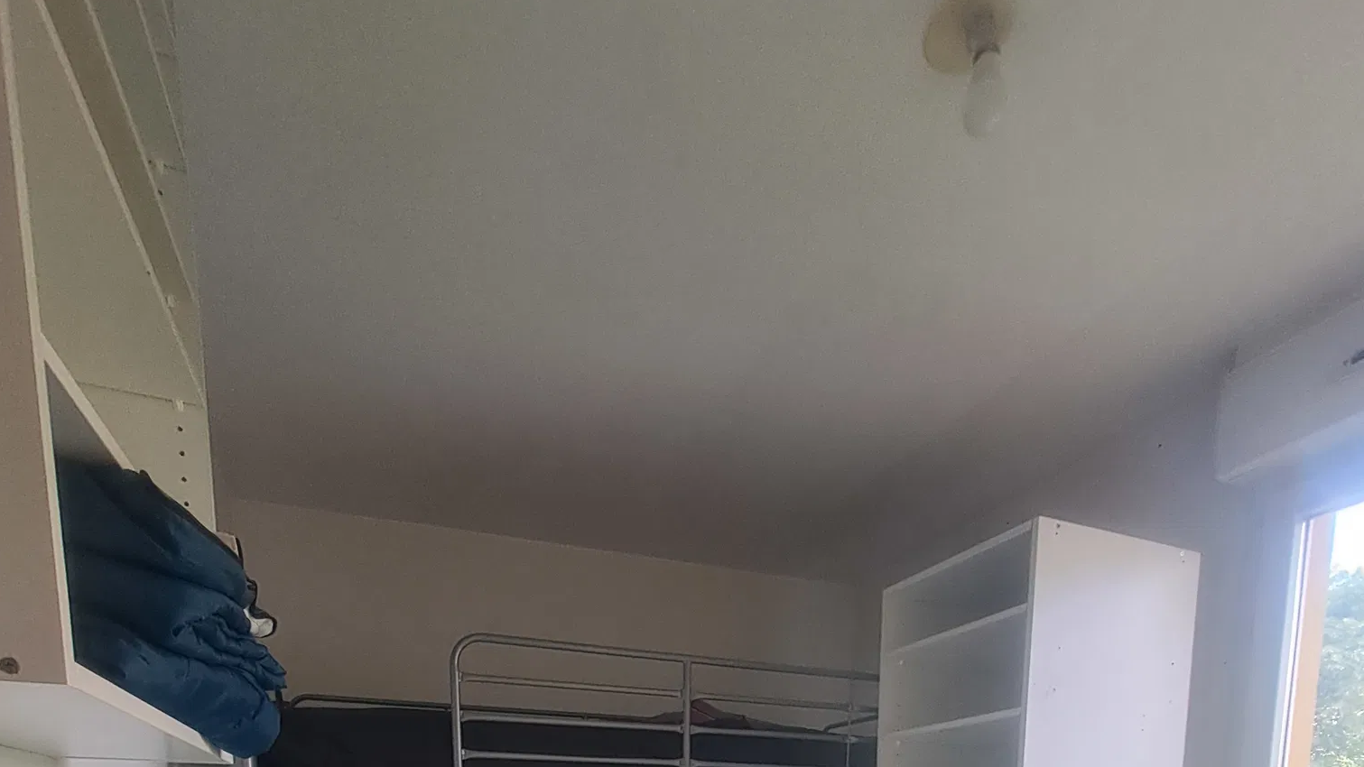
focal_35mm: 20
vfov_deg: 38.8
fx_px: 723
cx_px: 689
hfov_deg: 86.6
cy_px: 943
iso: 100
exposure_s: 1/50
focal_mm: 1.42
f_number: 2.2
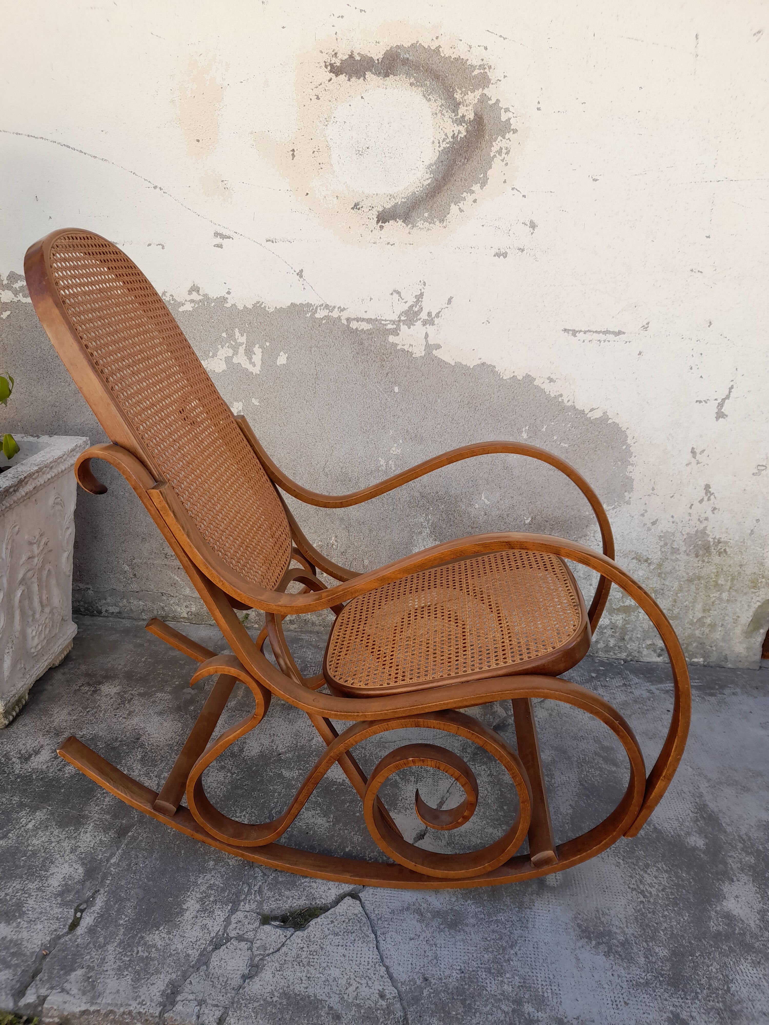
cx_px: 384
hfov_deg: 54.9
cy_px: 512
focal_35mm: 25
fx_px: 741
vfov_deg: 69.4
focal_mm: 4.6
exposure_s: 1/156
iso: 20
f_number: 2
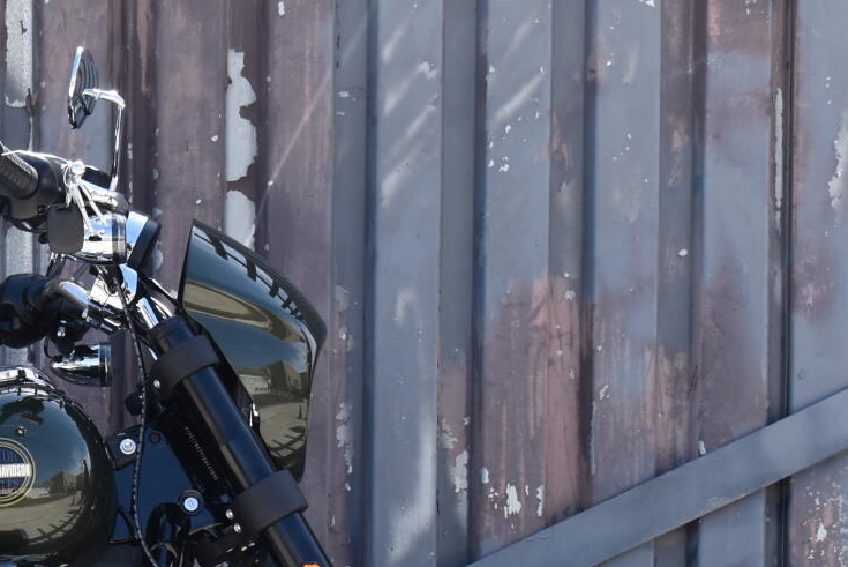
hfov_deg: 12.9
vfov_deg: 8.8
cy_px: 621
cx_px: -163
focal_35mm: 155
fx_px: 3653
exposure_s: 1/250
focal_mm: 38
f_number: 7.1
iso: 200
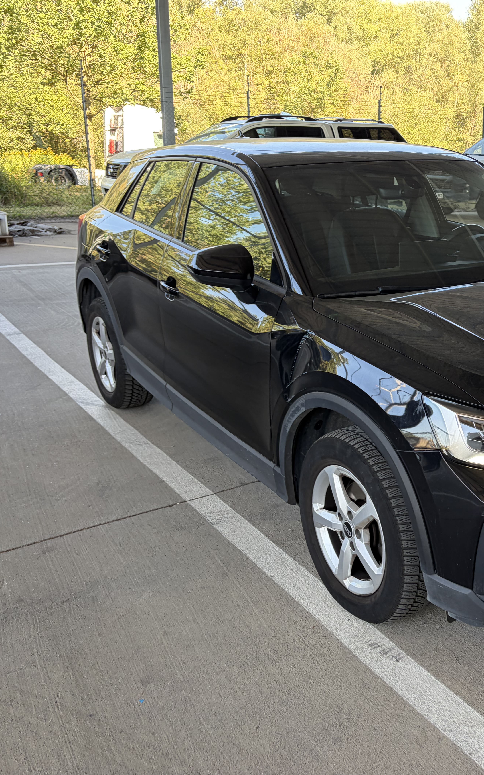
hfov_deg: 32.9
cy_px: 386
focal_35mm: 37
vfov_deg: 52.8
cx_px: 422
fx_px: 781
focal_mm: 5.96
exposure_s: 1/122
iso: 40
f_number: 1.6
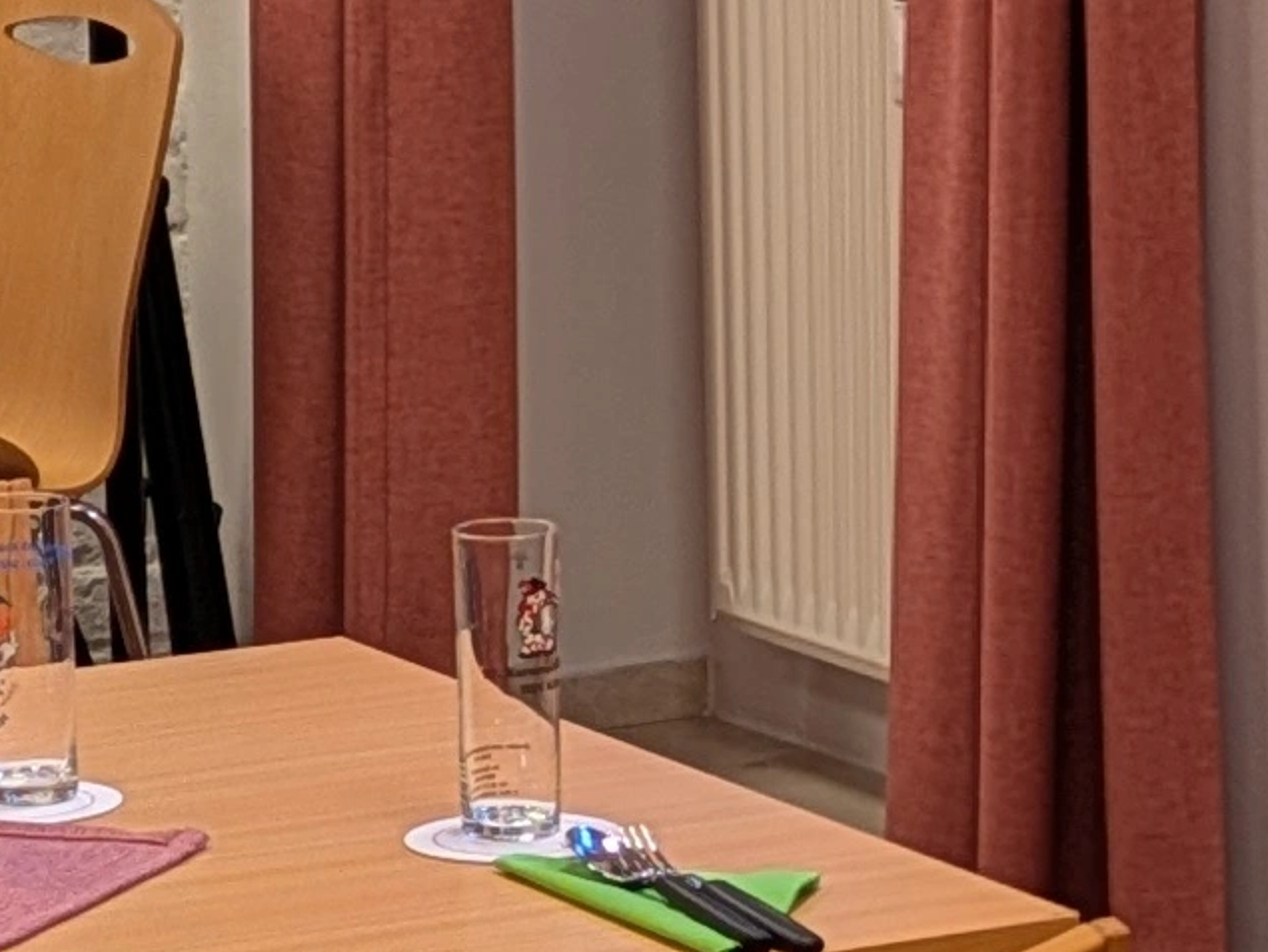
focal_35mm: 182
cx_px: 1042
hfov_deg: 10.8
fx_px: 6671
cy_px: 447
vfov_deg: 8.2
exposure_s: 1/50
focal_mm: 5.43
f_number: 1.89
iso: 56
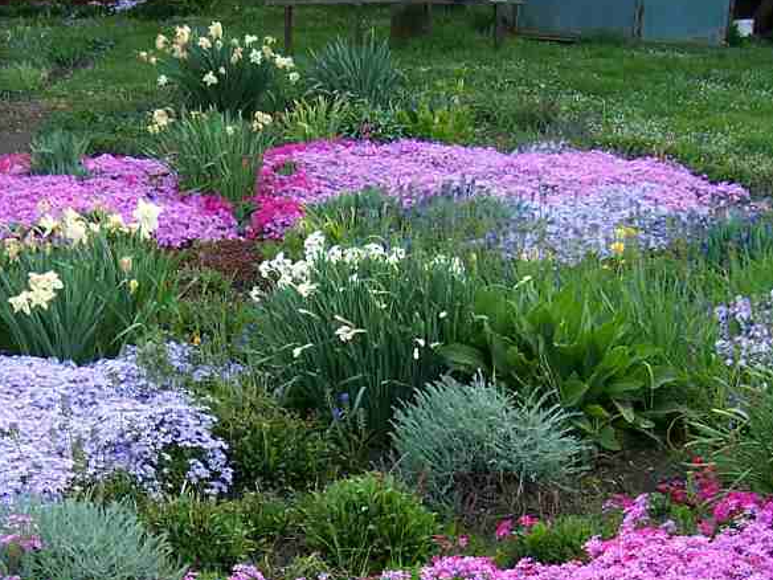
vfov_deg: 19.3
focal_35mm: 74
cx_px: 232
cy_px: 580
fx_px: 1652
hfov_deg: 26.1
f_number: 3.03
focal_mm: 6
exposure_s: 1/69
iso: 80
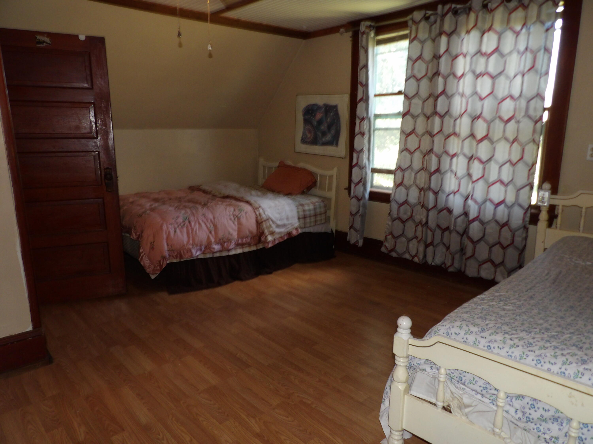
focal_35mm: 24
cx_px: 296
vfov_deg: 56.8
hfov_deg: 71.6
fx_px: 411
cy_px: 222
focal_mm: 4.3
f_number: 3.2
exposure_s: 1/33
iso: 200
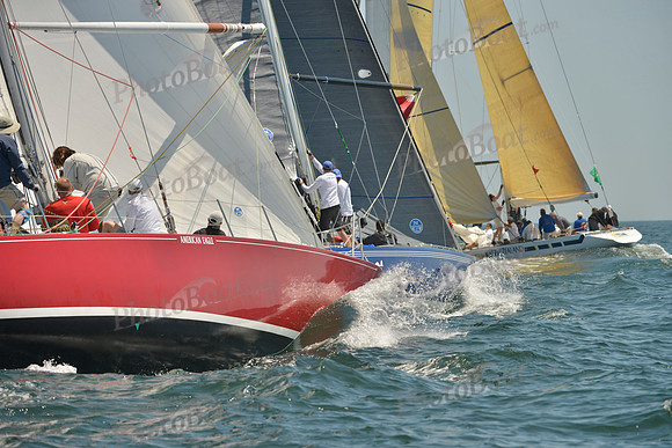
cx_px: 336
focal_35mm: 240
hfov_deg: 8.6
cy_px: 224
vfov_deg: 5.7
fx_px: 4481
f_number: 8
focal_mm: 240
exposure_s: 1/1250
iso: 280
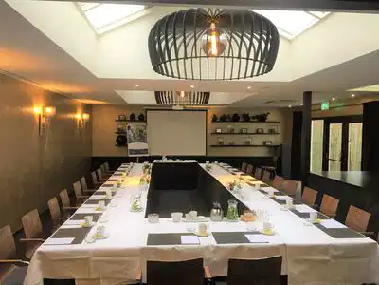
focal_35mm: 29
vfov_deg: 48.2
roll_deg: -0.4
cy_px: 142
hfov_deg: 61.7
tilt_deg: -2.8
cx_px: 190
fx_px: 318
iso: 50
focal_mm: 4.15
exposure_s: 1/33
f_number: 2.2
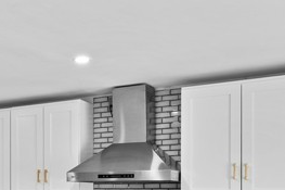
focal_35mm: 56
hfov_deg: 34.4
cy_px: 206
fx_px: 443
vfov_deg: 22.8
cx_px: 50
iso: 250
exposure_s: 1/6
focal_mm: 23
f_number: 9
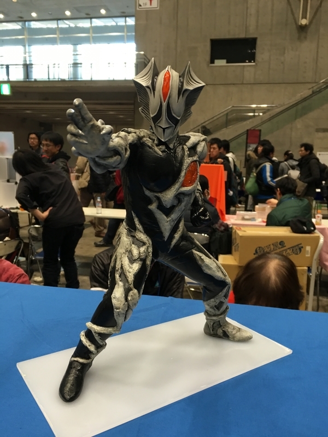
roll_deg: +0.2
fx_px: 366
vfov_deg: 61.7
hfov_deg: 48.2
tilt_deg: -9.5
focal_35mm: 29
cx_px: 164
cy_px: 218
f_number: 2.2
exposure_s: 1/15
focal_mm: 4.15
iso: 50
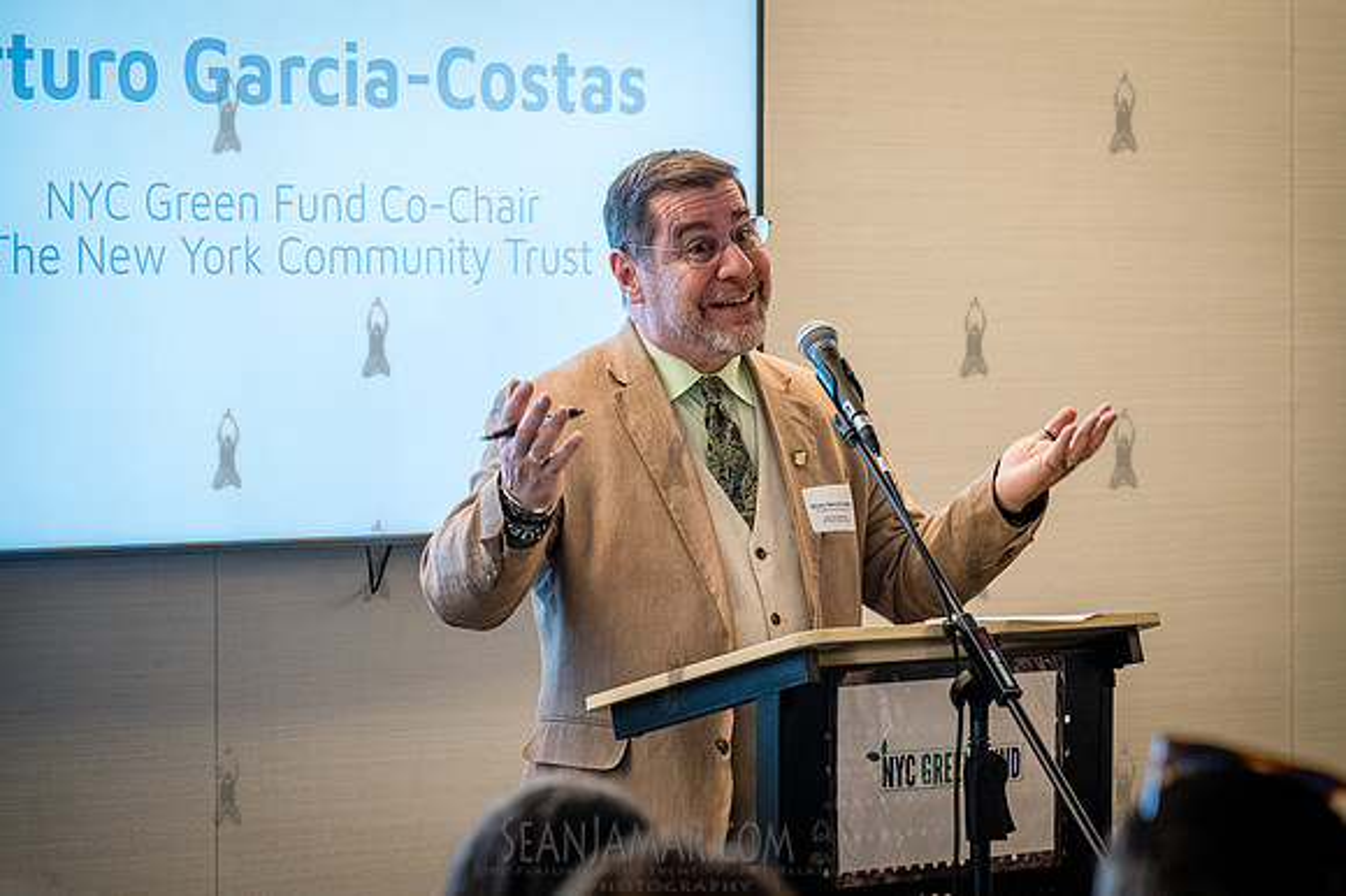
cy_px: 448
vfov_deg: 9.0
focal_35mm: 152
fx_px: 5694
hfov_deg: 13.5
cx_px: 673
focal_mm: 150
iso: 5000
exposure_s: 1/250
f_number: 5.6
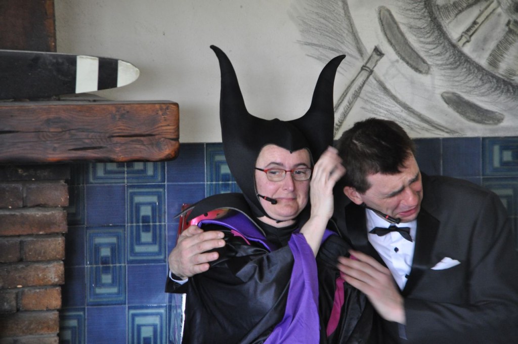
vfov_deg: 4.9
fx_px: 3988
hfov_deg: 7.4
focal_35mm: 278
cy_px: 172
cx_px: 259
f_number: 6
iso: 1600
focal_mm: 185
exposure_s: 1/25
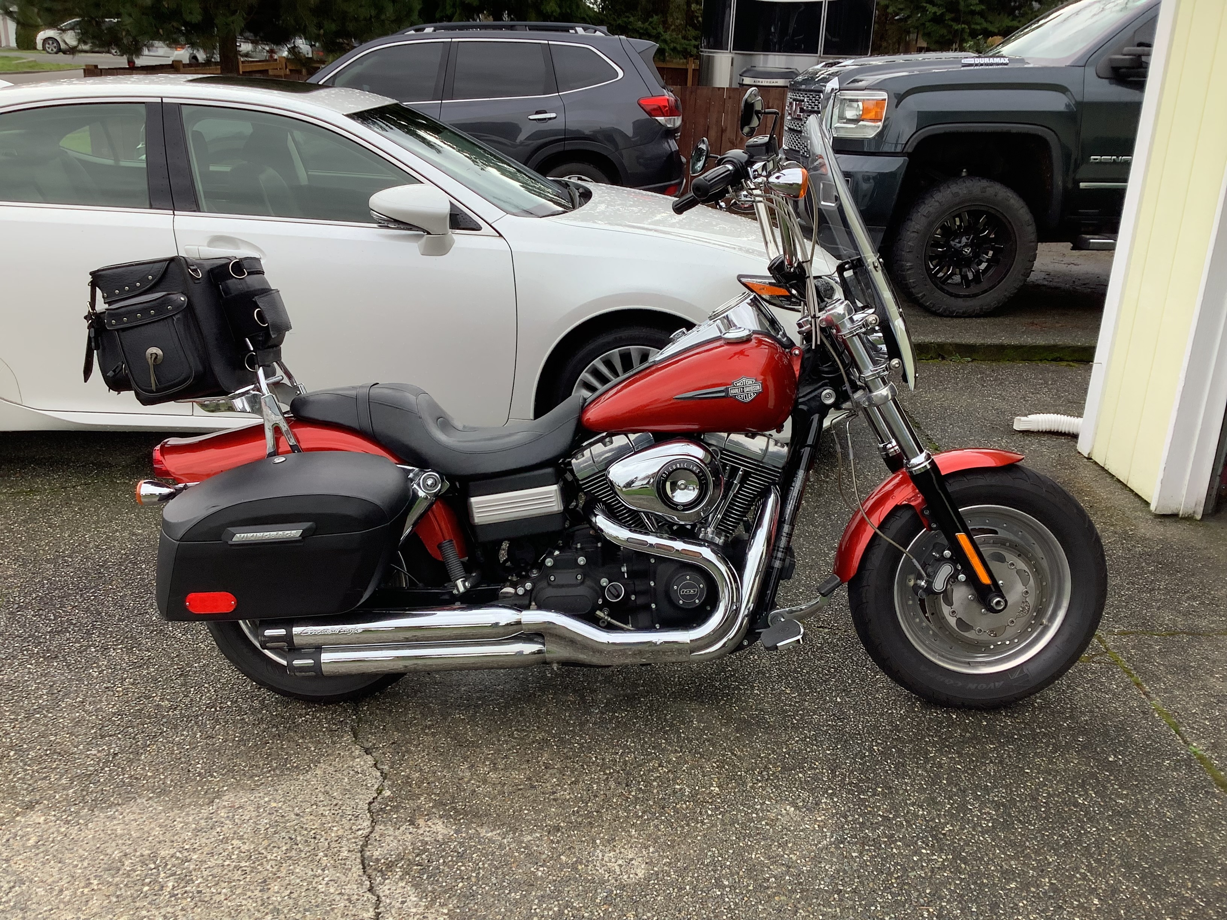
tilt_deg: -17.4
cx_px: 614
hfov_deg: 58.4
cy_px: 460
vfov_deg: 45.4
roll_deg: -1.7
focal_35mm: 31
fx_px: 1099
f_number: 2.4
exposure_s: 1/260
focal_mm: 3.3
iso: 25
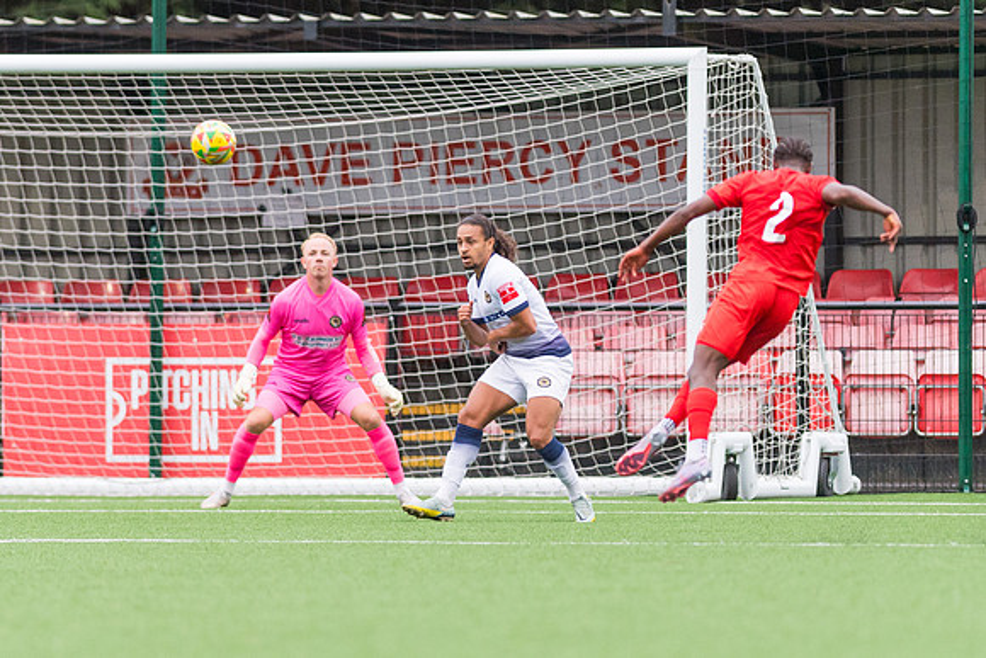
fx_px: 15356
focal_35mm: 561
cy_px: 378
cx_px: 444
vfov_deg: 2.5
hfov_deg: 3.7
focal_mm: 300
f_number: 2.8
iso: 1600
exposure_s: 1/1600
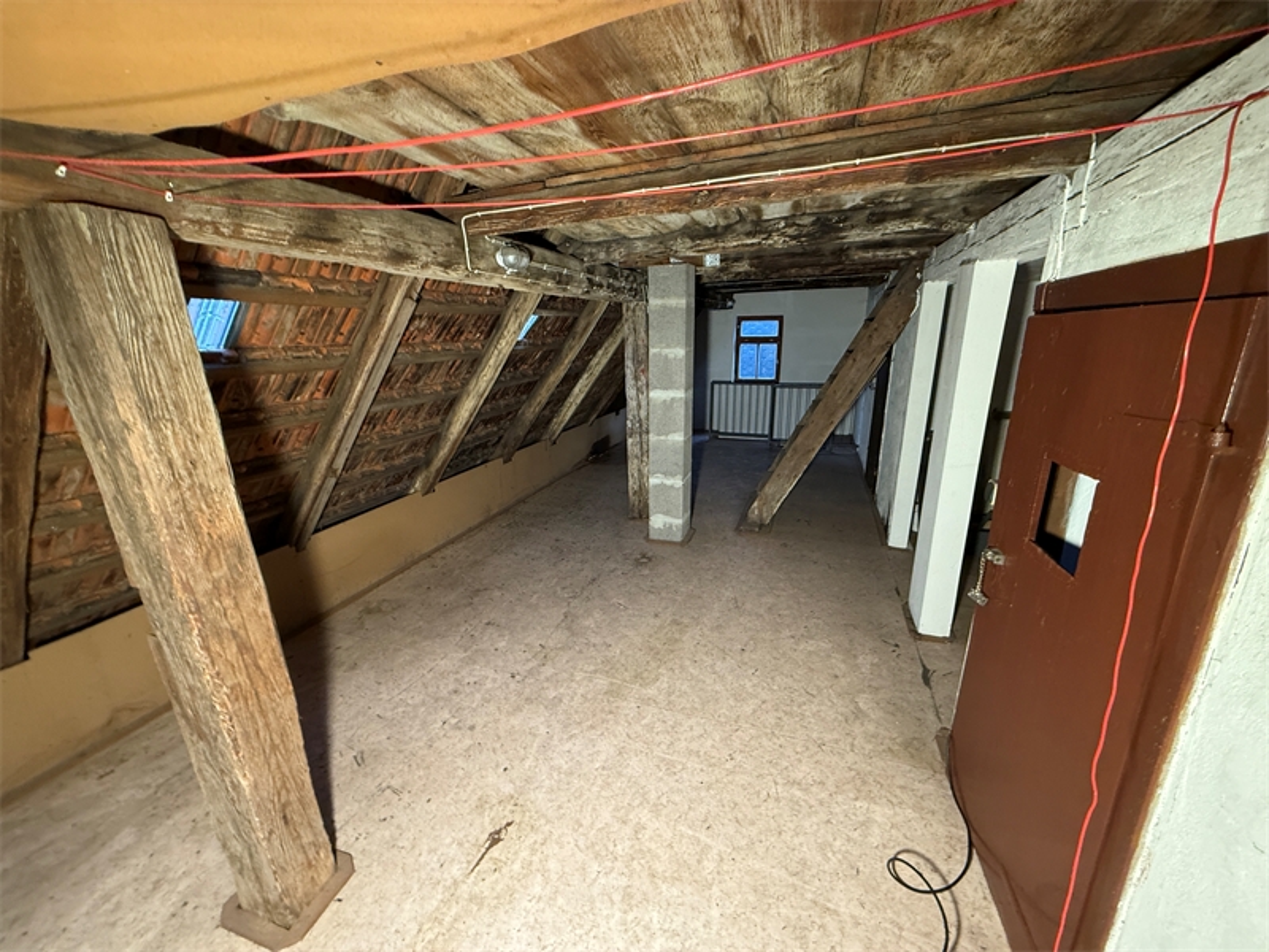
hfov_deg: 102.1
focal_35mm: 14
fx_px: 513
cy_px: 476
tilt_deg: -15.8
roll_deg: +0.6
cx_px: 634
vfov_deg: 85.7
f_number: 2.2
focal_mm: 2.22
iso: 320
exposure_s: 1/50
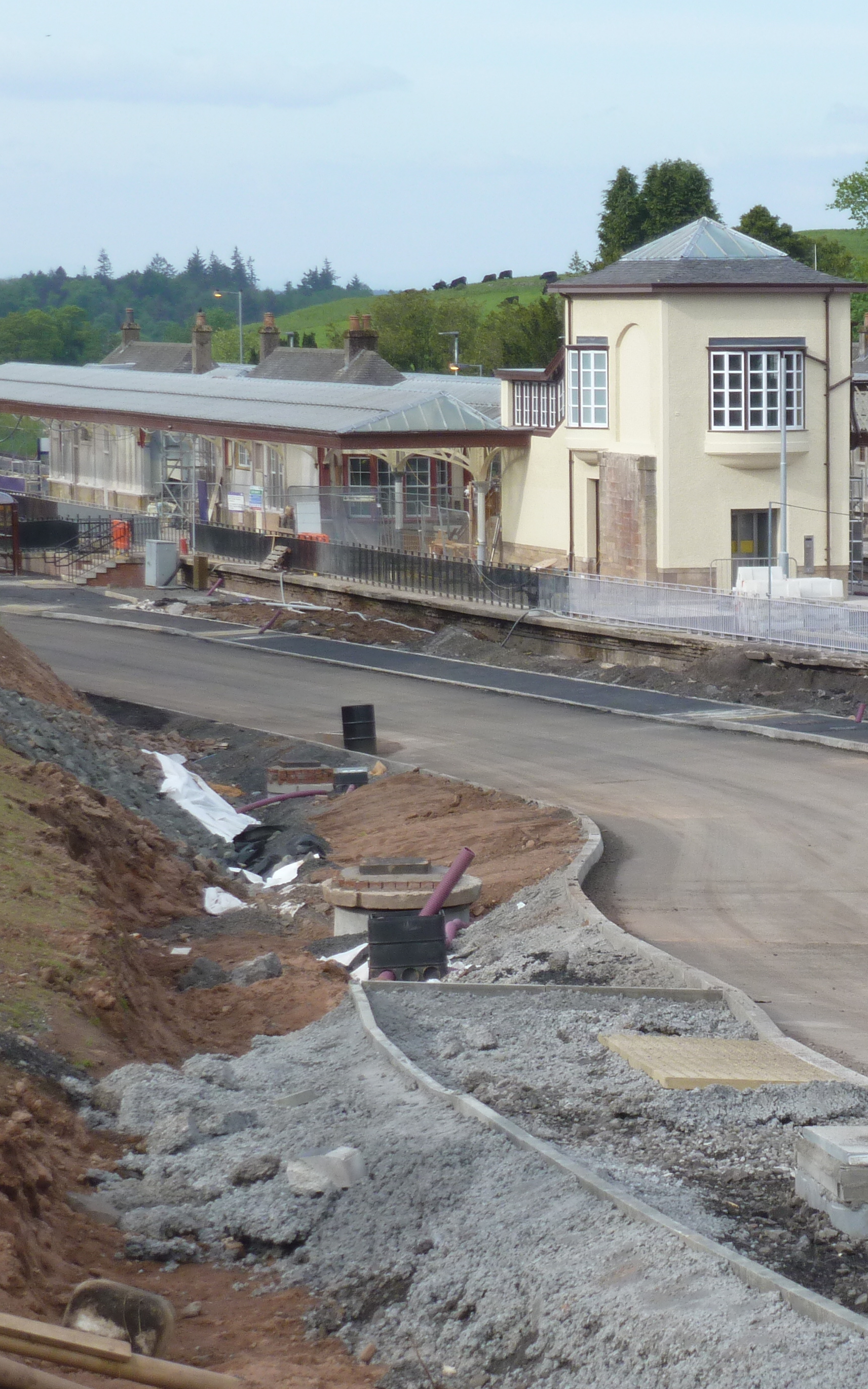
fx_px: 5186
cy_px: 769
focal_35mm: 137
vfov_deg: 15.3
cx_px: 794
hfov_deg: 9.5
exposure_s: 1/160
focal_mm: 14.8
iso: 100
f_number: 4.8
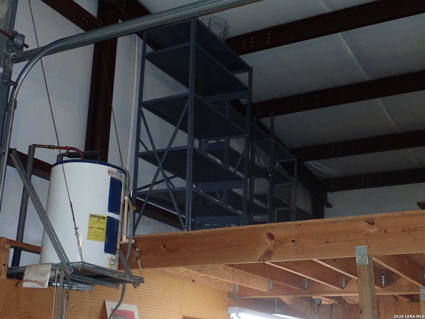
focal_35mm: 49
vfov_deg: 29.7
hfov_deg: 38.9
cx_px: 212
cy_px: 160
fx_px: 602
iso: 800
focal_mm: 8.99
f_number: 3.2
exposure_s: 1/50
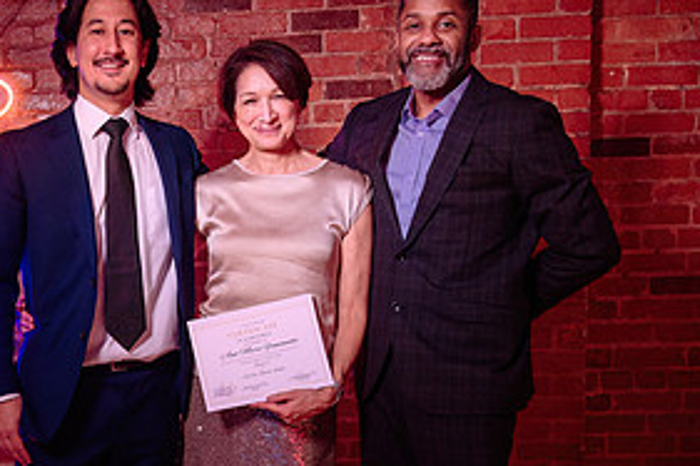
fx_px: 1244
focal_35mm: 64
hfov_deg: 30.3
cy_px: 378
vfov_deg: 20.9
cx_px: 92
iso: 1000
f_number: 4
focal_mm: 31
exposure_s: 1/160
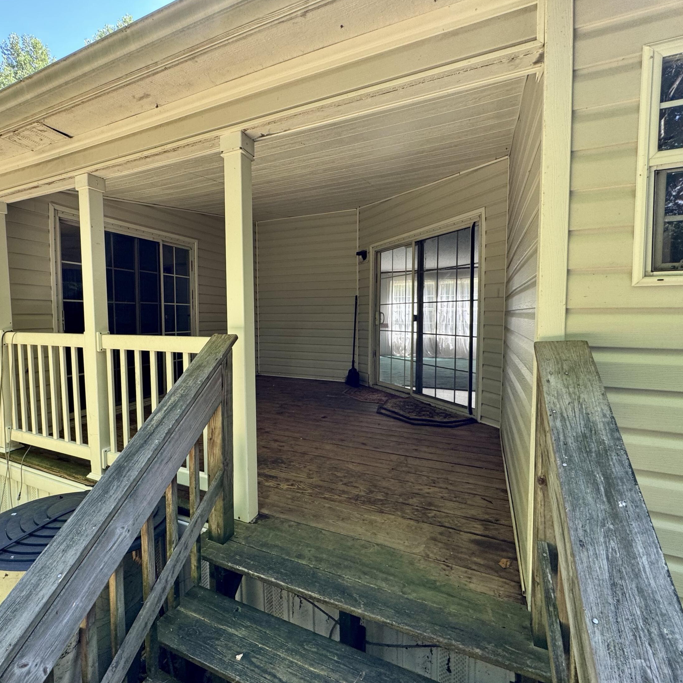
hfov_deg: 83.3
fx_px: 379
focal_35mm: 17
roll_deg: -0.1
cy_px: 337
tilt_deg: -5.0
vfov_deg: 84.0
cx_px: 288
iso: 80
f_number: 2.2
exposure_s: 1/99
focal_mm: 2.22
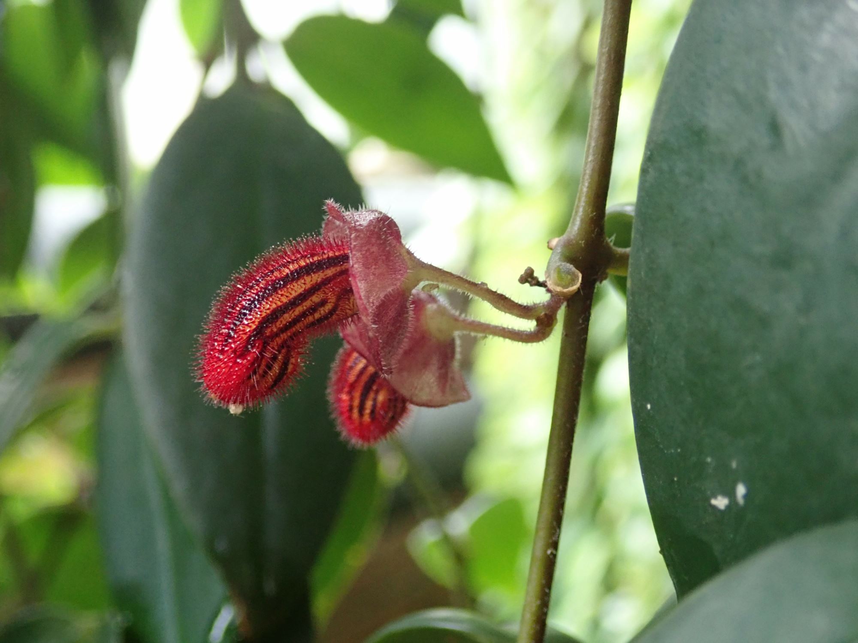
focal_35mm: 43
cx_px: 429
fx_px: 1066
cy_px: 322
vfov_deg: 33.6
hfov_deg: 43.9
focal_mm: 7.86
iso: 800
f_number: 2.9
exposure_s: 1/160
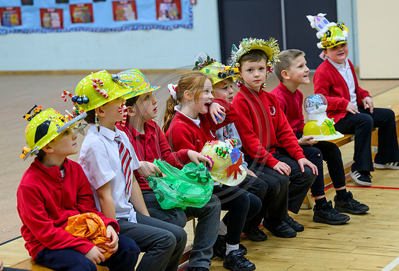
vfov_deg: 15.2
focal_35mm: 91
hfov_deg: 22.2
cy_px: 129
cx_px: 213
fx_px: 1019
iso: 2000
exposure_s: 1/160
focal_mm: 86
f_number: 4
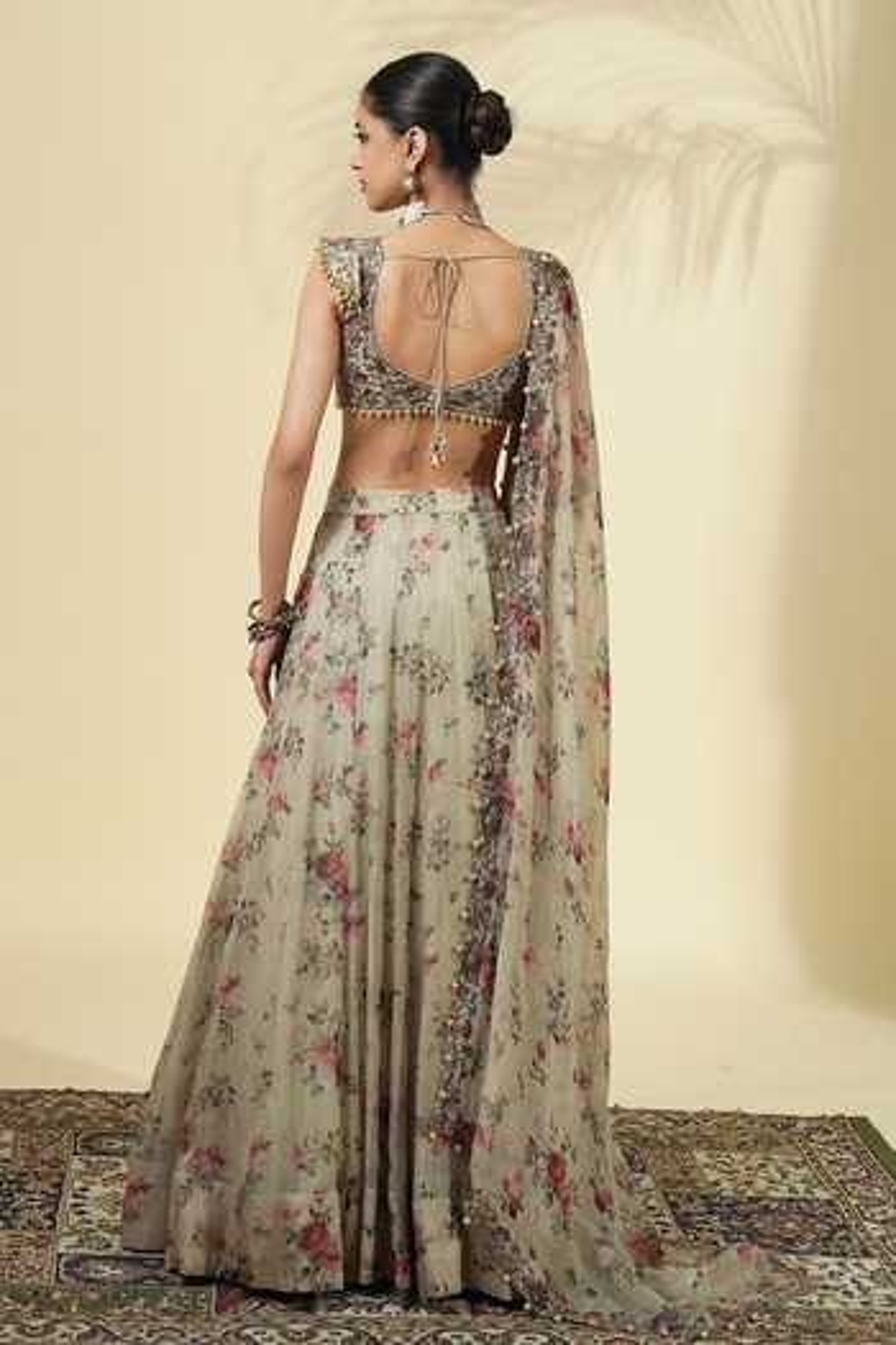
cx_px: 448
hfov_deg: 22.3
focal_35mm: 61
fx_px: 2277
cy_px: 672
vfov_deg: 32.9
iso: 500
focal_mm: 61
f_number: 8
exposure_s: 1/160
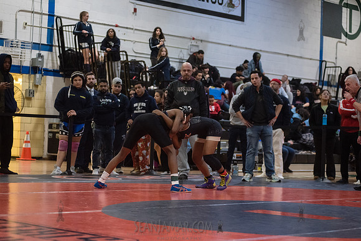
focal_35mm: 80
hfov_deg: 25.4
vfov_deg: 17.1
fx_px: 802
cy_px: 120
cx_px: 180
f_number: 3.5
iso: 8000
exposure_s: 1/500
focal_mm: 80
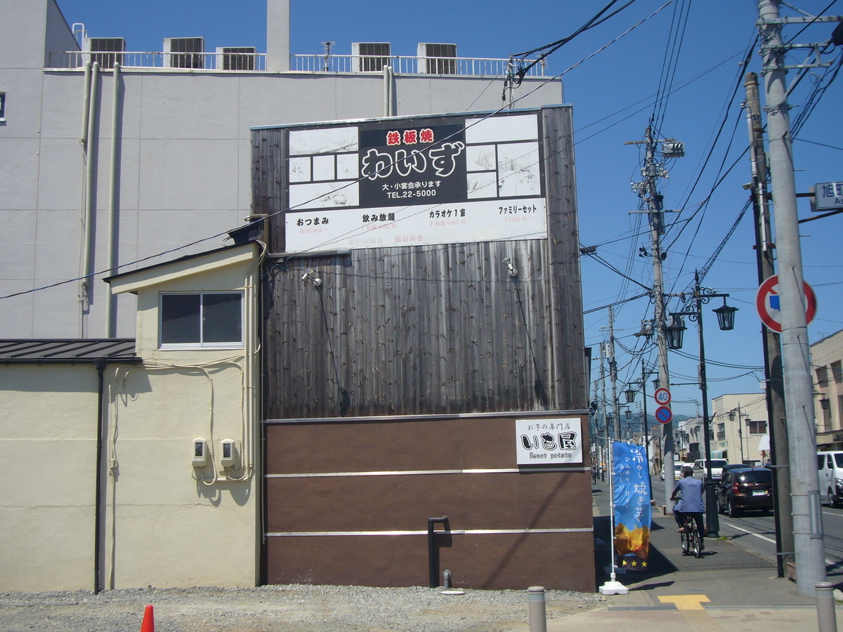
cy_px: 316
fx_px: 1023
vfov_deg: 34.3
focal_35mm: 42
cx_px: 422
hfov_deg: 44.8
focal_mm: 6.9
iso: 80
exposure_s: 1/400
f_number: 7.1
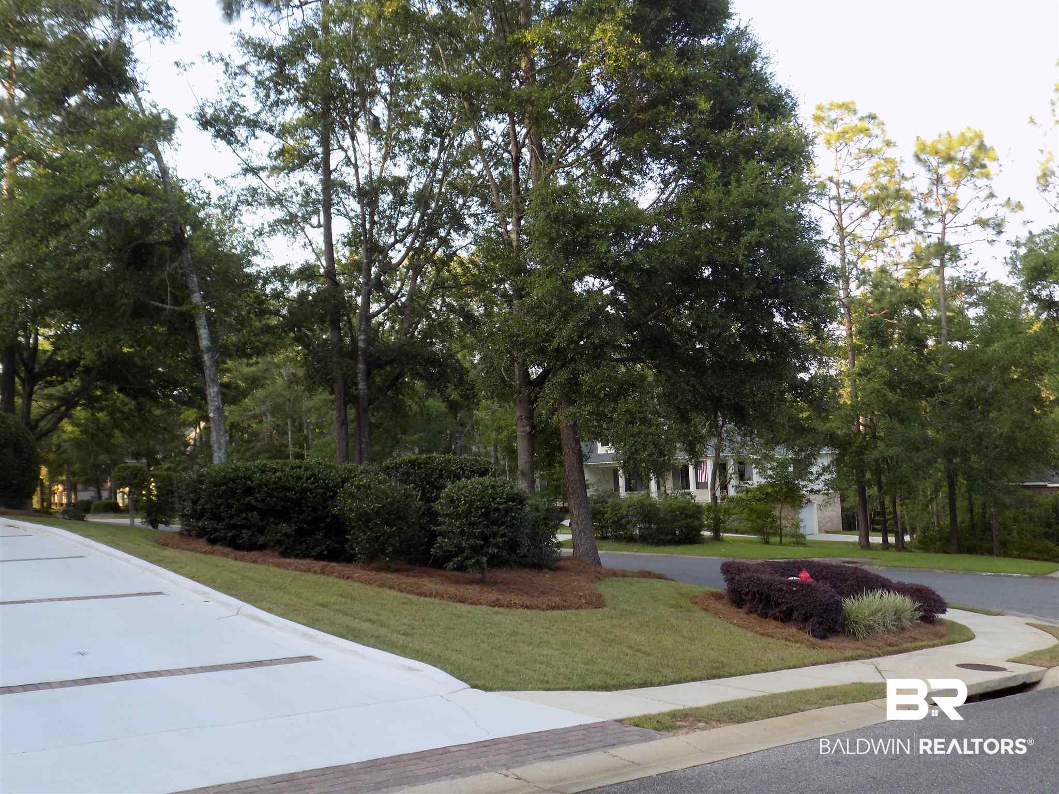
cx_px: 530
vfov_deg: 46.8
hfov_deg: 60.0
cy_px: 397
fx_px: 918
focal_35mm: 30
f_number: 3.3
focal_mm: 5.3
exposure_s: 1/80
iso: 80
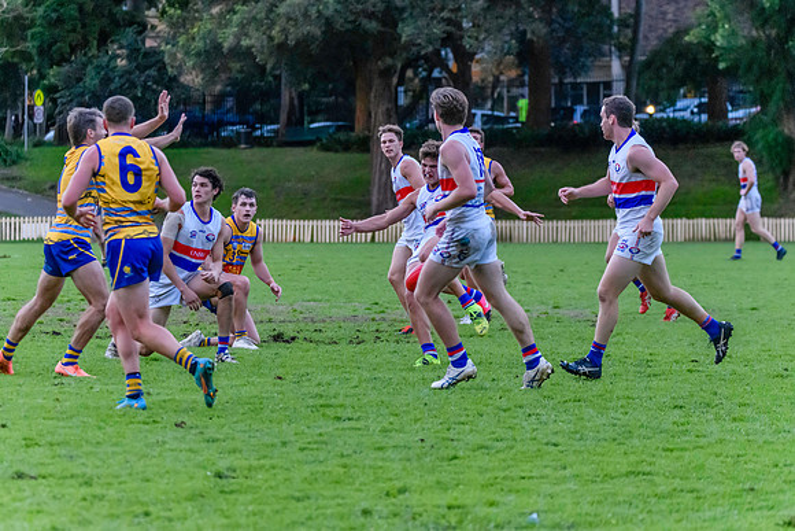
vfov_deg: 6.7
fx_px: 4526
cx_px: 401
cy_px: 255
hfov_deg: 10.0
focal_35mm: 205
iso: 10000
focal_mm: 170
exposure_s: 1/1600
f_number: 5
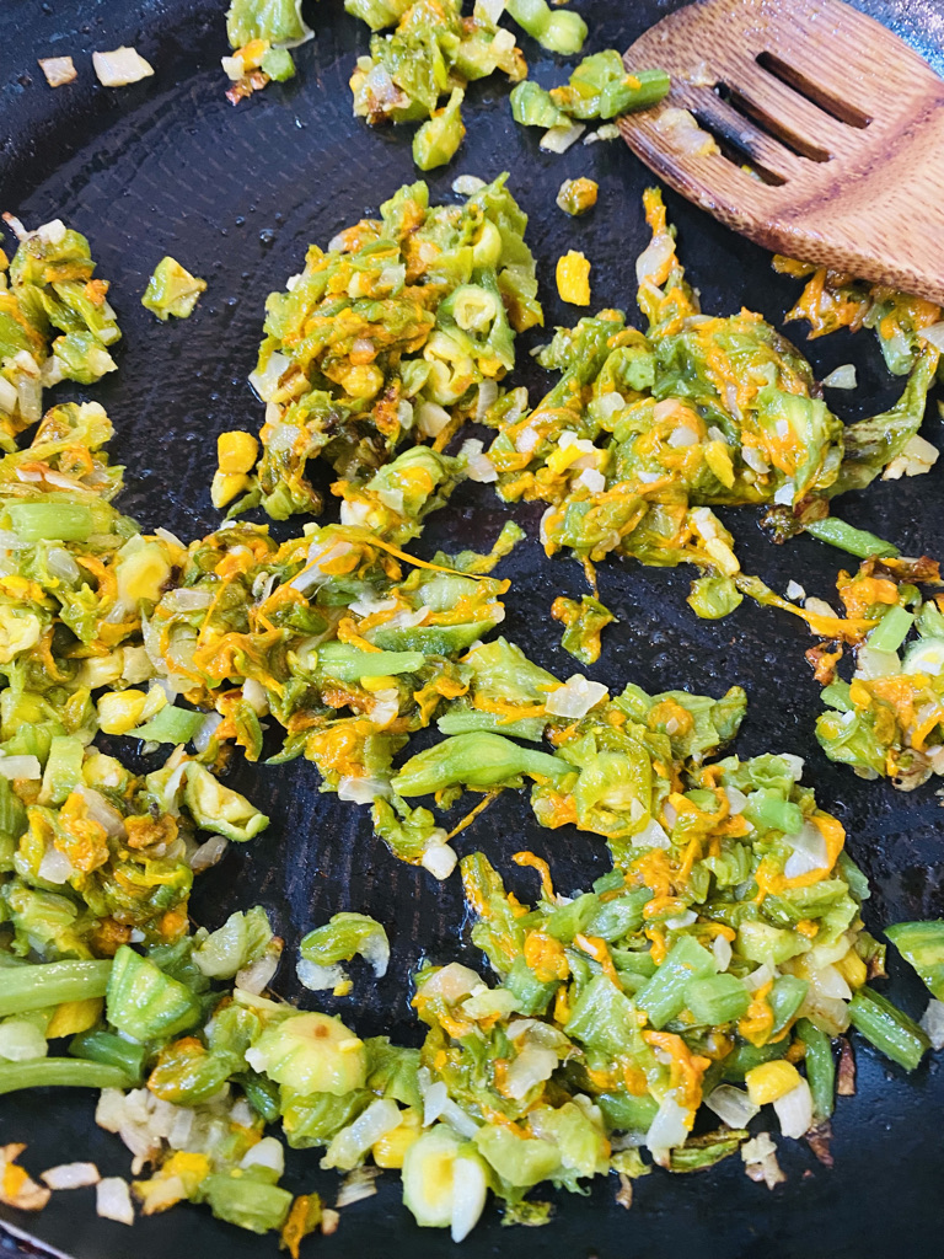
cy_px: 630
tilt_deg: -67.8
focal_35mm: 26
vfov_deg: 67.3
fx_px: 945
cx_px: 472
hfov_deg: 53.1
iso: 640
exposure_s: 1/30
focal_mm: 4.25
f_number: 1.8
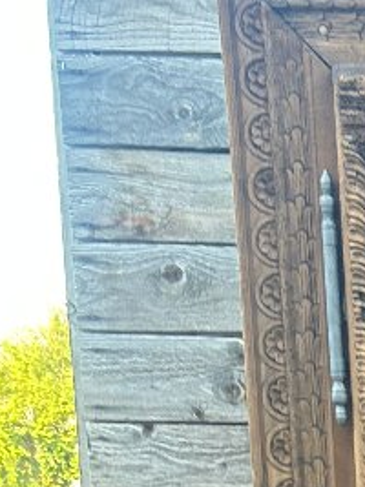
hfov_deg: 11.1
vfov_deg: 15.6
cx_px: 808
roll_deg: -0.3
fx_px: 1646
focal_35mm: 117
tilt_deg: -5.1
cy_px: 711
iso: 64
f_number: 1.5
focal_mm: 5.7
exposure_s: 1/133
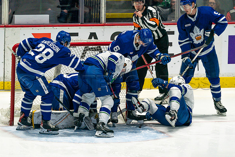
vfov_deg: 1.9
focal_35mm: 734
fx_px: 4792
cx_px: 121
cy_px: 95
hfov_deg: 2.8
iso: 1000
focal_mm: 600
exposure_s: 1/1000
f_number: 4
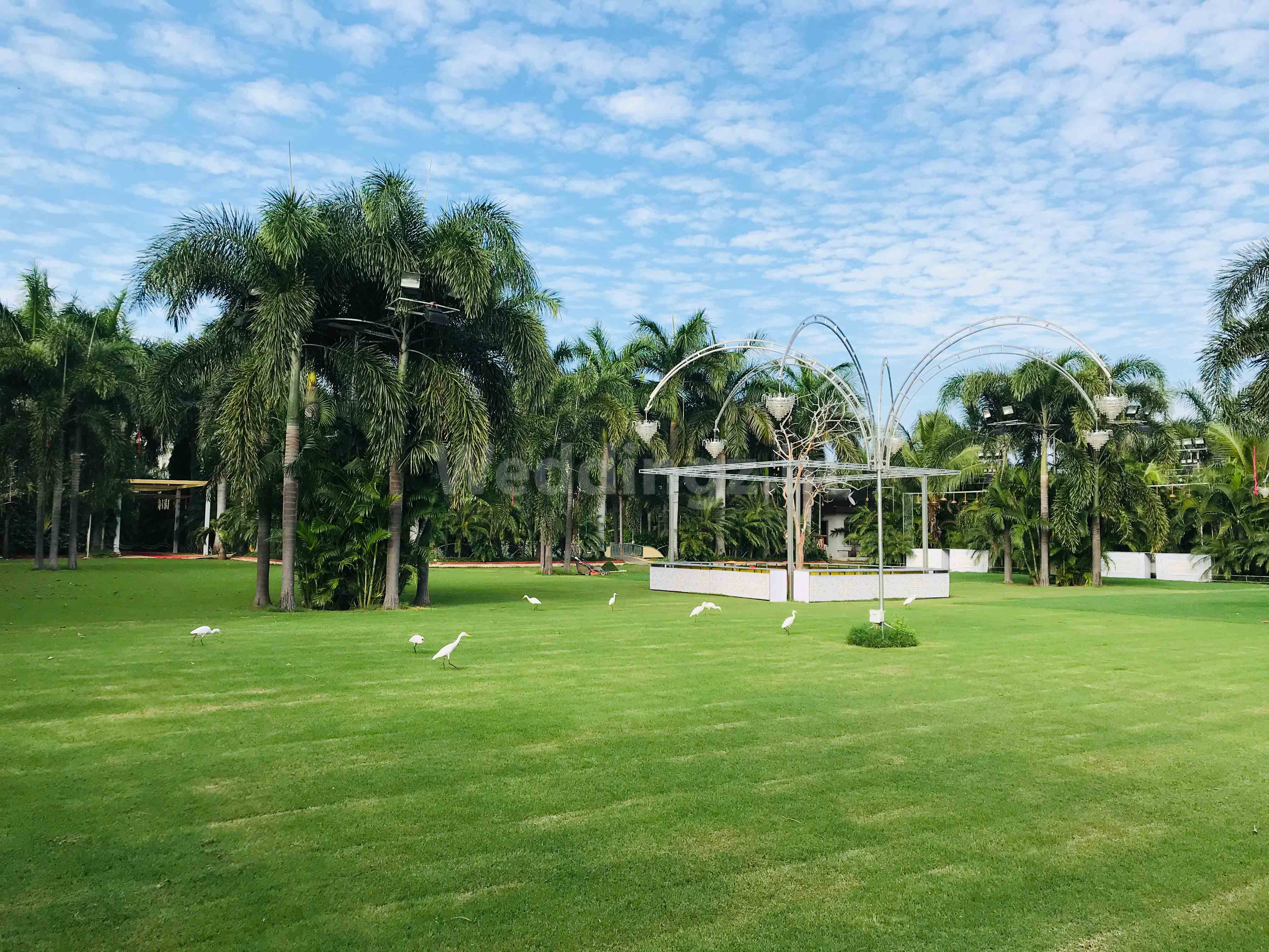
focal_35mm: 28
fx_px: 1026
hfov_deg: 63.4
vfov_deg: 49.7
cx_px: 634
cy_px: 476
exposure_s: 1/1277
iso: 20
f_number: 1.8
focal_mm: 3.99
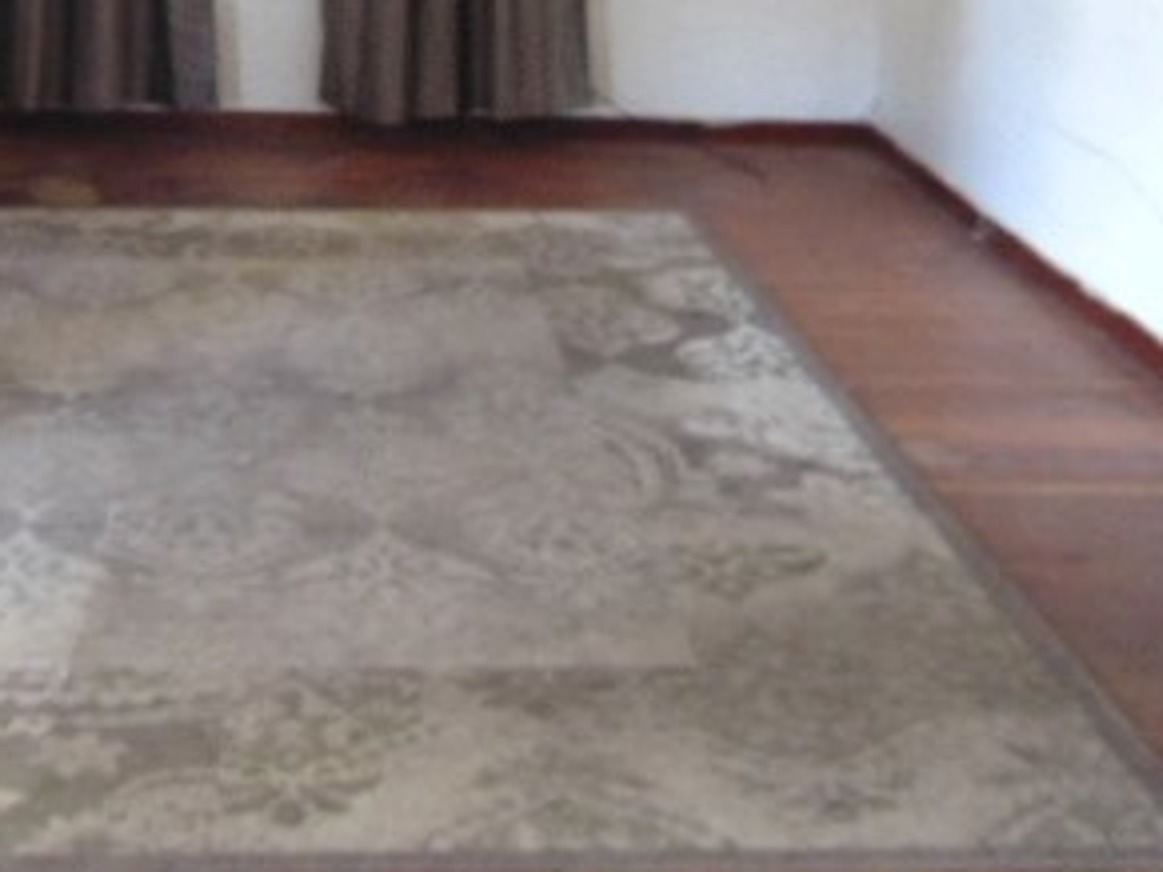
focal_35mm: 55
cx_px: 360
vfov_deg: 25.7
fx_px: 1847
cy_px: 96
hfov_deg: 34.5
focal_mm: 4.5
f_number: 3
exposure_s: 1/30
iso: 400
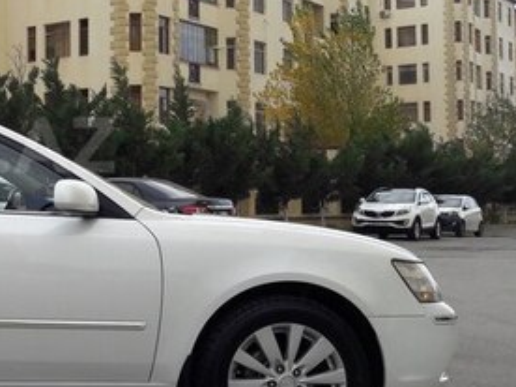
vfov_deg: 21.9
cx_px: -77
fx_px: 999
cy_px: 145
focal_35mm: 67
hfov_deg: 26.3
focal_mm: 3.7
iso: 40
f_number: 1.9
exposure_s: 1/783
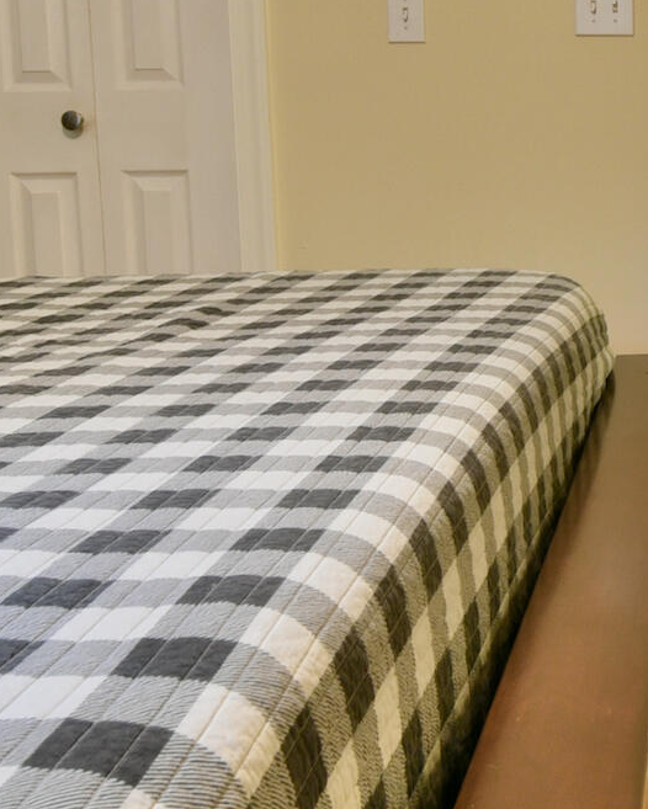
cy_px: 212
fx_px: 1438
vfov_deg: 31.0
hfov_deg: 22.8
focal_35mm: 60
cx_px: 825
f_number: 11
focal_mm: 14
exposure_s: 1/5
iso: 800
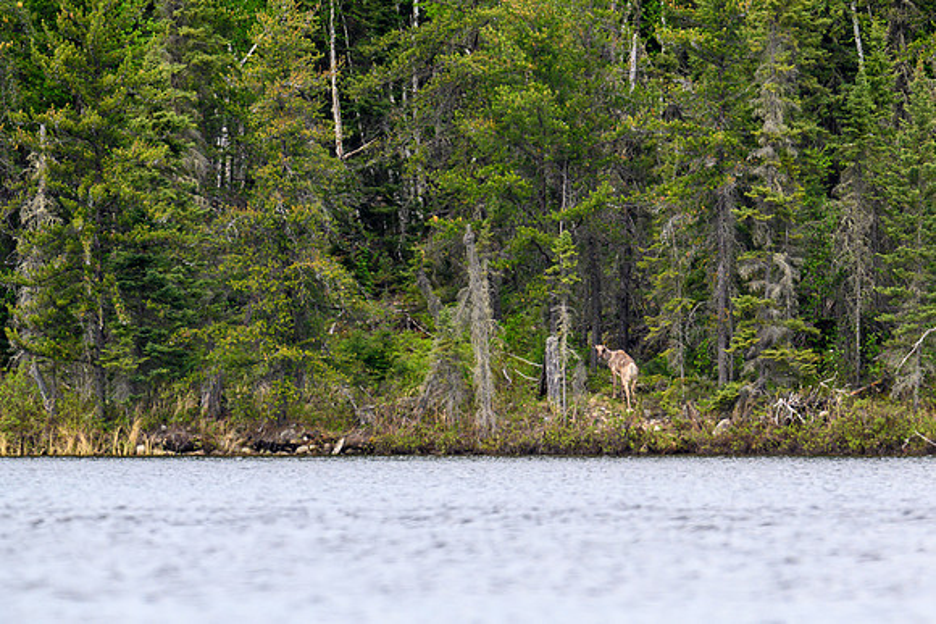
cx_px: 600
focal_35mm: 727
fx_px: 18893
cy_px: 385
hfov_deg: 2.8
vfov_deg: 1.9
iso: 1000
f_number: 8
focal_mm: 560
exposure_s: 1/1250
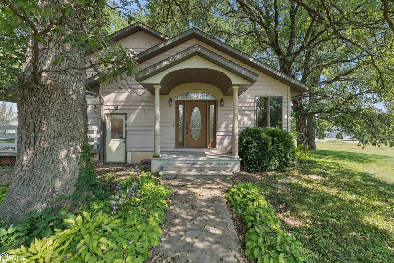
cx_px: 197
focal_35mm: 15
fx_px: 164
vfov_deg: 77.3
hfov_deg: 100.4
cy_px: 132
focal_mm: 10
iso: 250
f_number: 8
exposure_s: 1/80
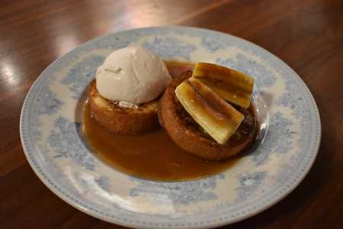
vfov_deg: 36.9
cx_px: 172
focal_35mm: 36
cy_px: 114
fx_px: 343
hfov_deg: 53.1
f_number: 3.8
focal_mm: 24
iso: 4500
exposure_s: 1/60
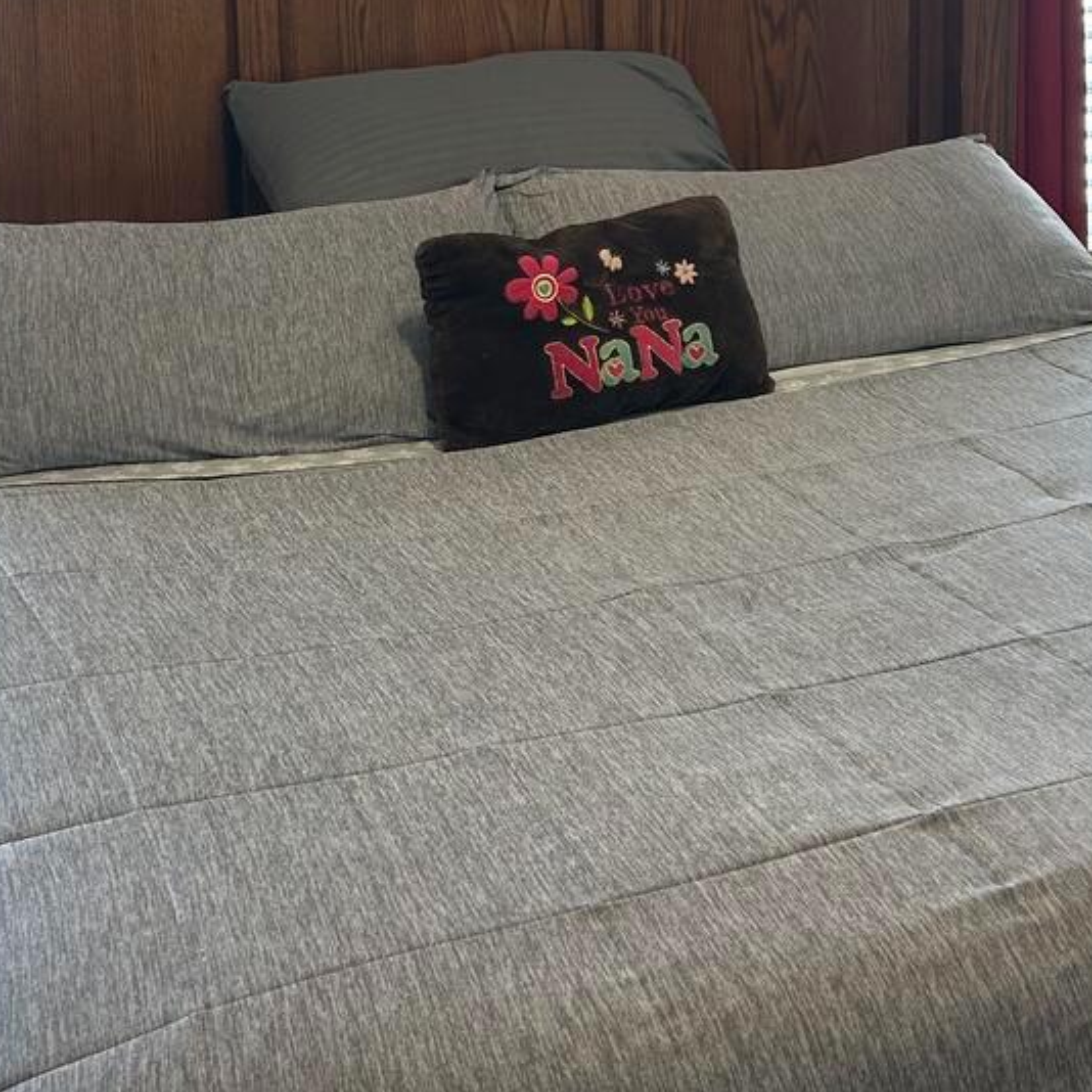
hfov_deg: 27.6
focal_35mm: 62
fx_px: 2213
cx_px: 728
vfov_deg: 26.9
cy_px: 139
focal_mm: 5.7
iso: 80
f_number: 1.5
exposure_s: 1/121
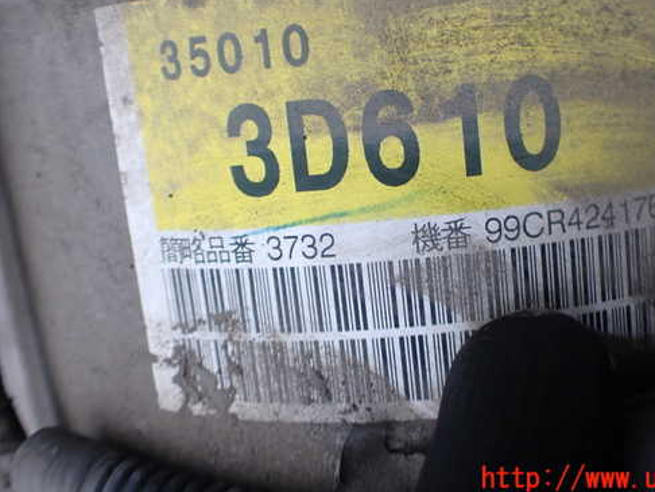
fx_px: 700
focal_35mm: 37
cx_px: 381
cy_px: 193
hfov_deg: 49.9
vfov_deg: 38.5
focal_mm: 5.4
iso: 100
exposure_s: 1/200
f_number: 2.3
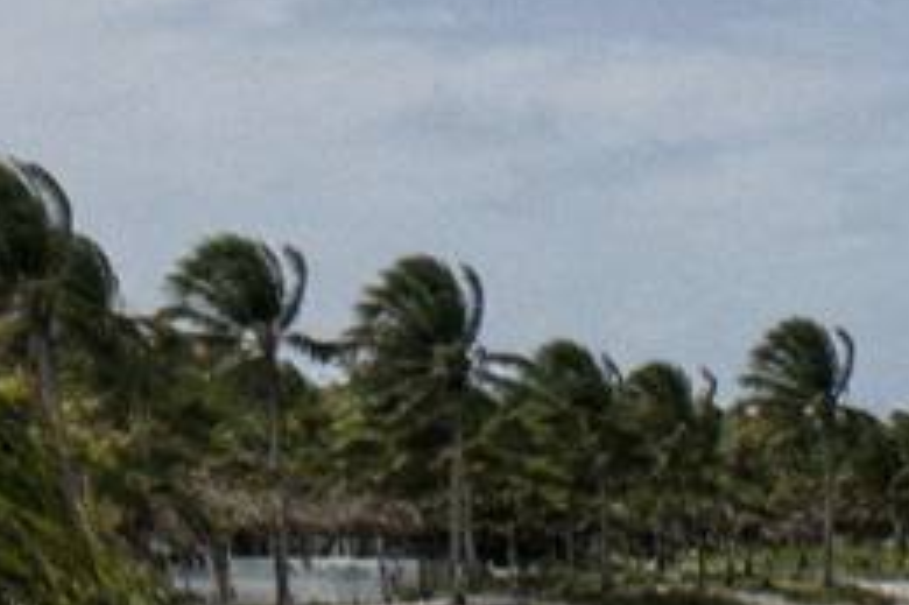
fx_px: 3886
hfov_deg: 12.4
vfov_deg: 8.6
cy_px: 969
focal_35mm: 154
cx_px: 1510
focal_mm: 40
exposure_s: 1/1000
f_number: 4.5
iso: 400
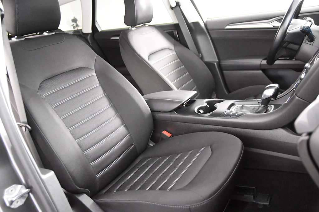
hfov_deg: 57.2
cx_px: 160
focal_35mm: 33
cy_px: 106
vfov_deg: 40.0
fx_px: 292
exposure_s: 1/30
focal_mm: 22
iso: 9000
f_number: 3
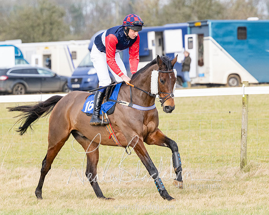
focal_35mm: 322
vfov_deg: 4.8
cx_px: 150
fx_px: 2564
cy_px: 154
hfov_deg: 6.0
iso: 800
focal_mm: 200
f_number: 5
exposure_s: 1/1600
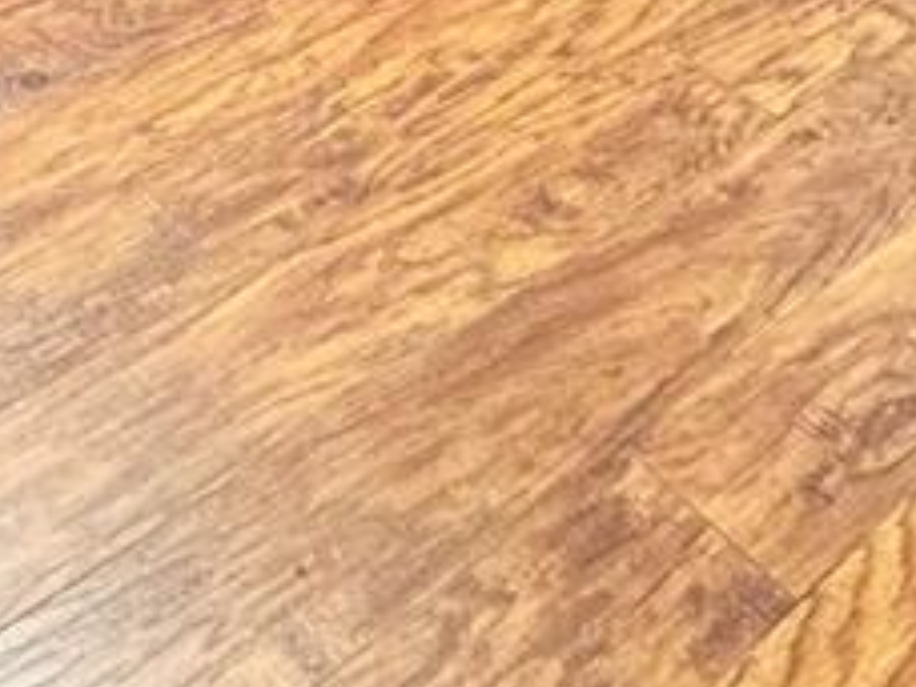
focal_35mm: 63
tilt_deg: -6.4
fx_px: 1667
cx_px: 277
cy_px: -824
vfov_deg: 15.9
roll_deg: -0.7
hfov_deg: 30.4
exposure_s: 1/60
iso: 800
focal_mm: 2.22
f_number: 2.2
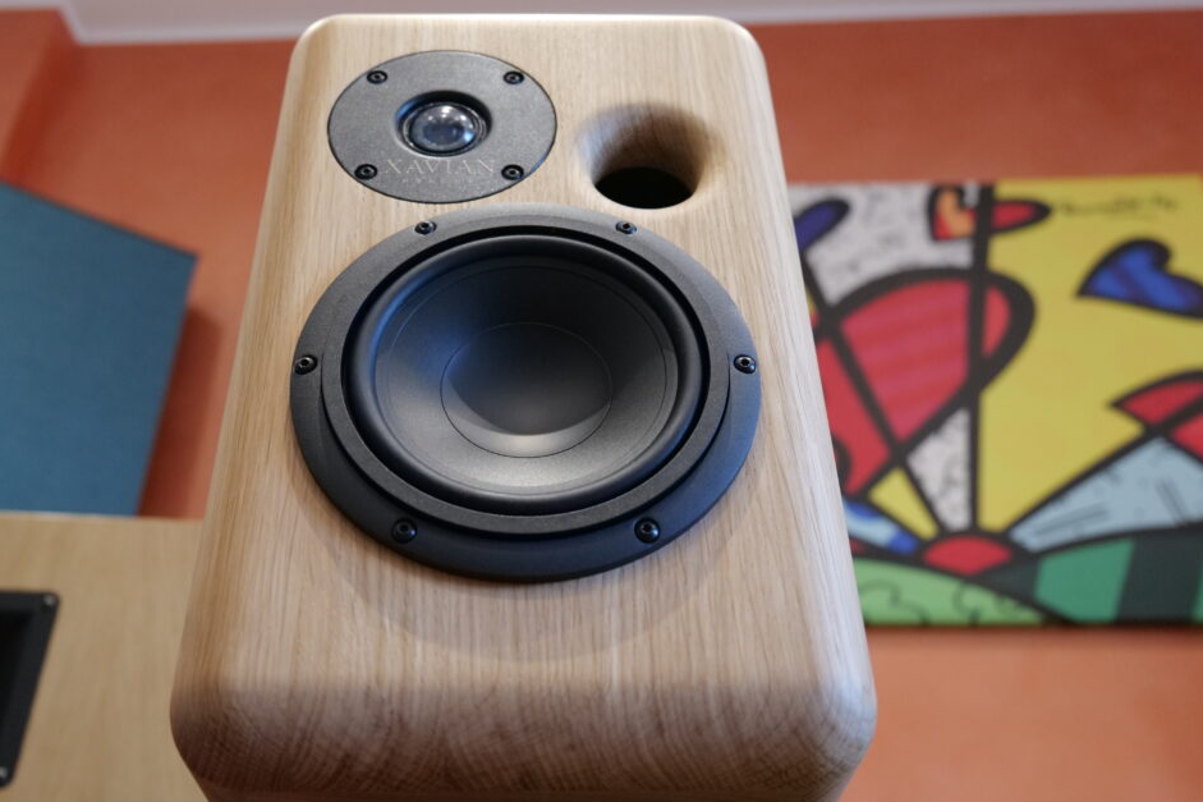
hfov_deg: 51.8
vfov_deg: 35.9
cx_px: 551
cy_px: 383
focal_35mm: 37
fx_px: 1236
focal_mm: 34
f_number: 5.9
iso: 5000
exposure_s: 1/60
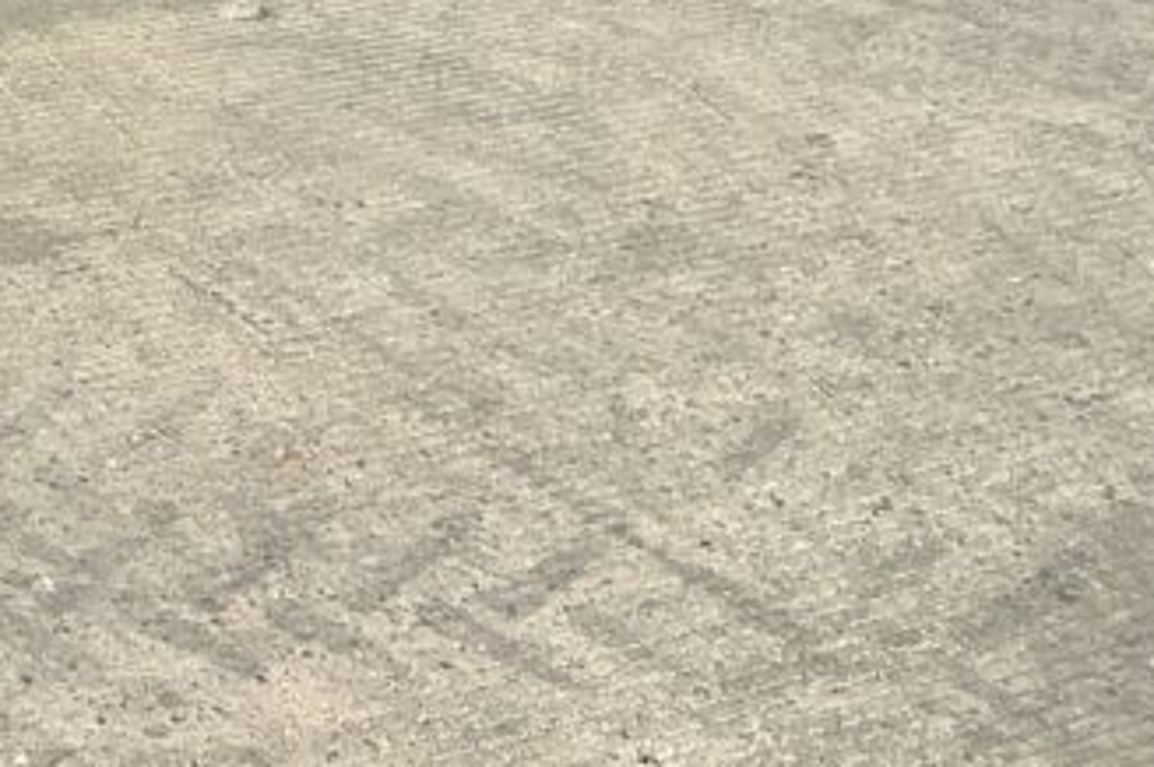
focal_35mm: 91
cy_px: -109
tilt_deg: -19.7
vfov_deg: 14.6
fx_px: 2914
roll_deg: -1.9
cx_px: -542
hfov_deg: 19.7
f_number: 1.8
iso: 25
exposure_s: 1/1221
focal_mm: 3
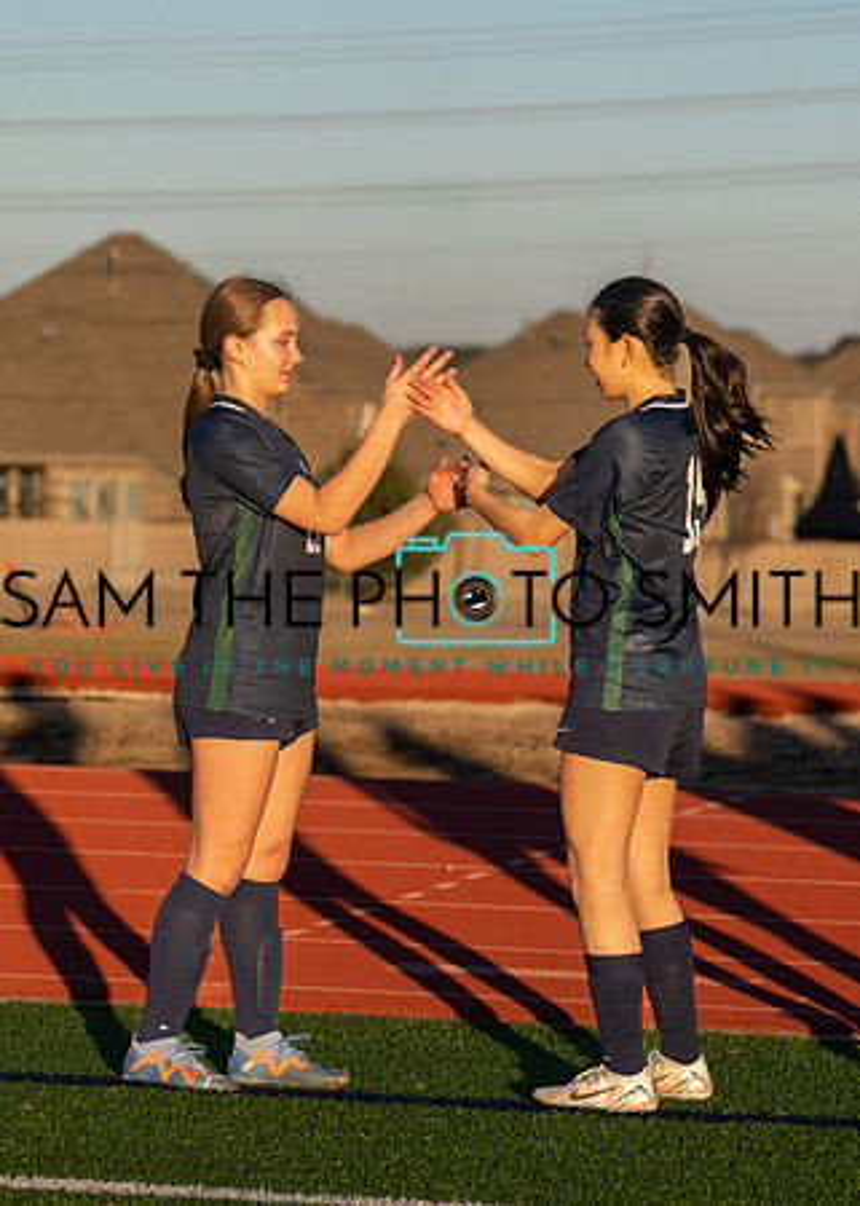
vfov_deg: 12.1
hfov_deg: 8.7
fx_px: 5677
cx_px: 441
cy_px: 610
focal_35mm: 166
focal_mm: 109
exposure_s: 1/1000
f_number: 4
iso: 200
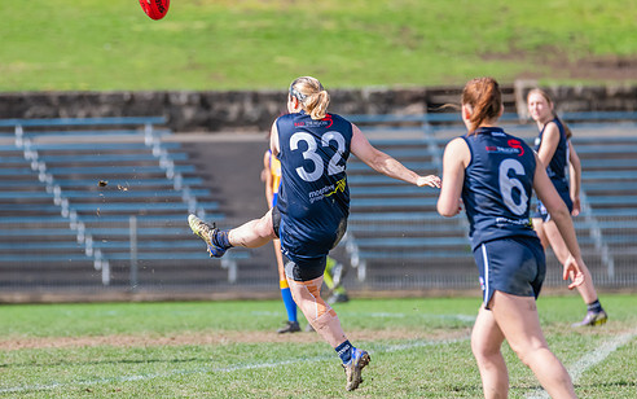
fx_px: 9778
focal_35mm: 563
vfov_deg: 2.3
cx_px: 298
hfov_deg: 3.7
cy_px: 198
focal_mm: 400
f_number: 7.1
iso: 800
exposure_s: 1/1600
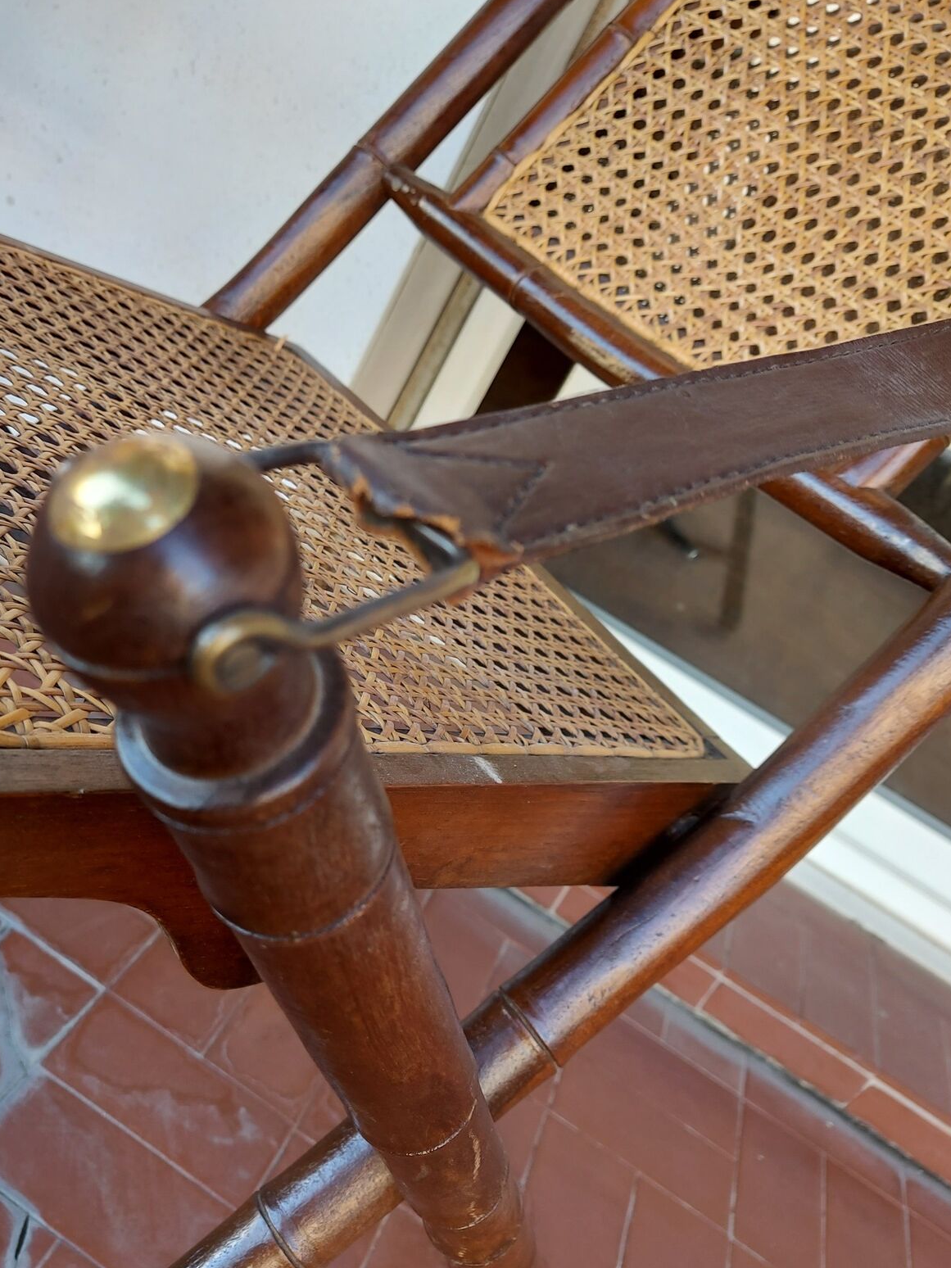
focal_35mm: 31
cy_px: 607
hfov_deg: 45.3
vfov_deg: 58.3
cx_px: 405
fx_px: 1136
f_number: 1.8
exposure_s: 1/50
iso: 40
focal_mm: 5.23
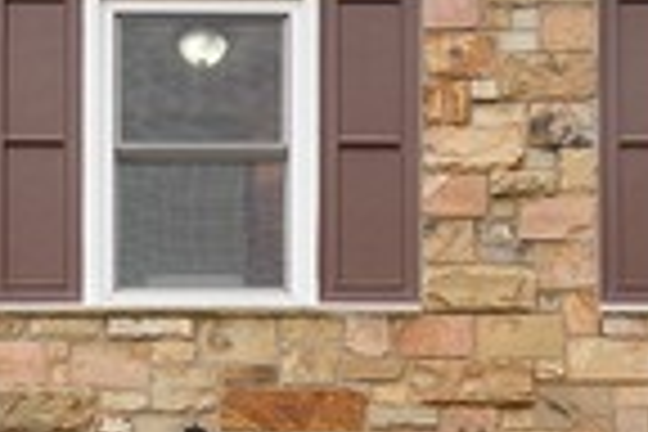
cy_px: 763
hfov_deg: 27.4
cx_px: 202
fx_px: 1318
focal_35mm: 73
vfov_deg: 16.0
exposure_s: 1/160
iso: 200
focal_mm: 11
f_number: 8
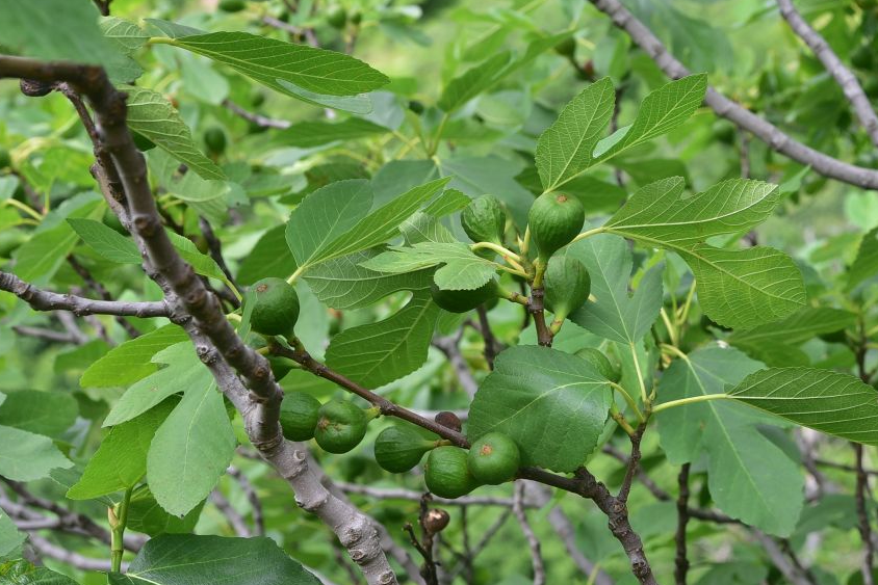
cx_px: 611
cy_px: 210
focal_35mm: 77
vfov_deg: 17.7
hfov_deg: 26.1
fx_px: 1878
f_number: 9
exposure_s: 1/125
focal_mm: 50
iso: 320
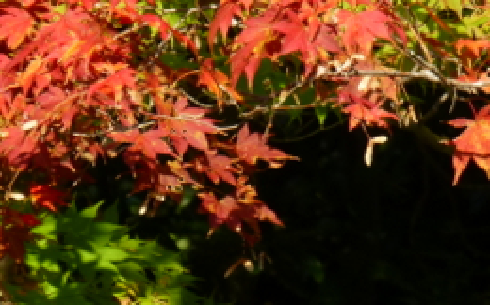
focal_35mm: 1154
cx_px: 290
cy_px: 97
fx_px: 15397
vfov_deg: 1.1
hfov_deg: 1.8
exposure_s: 1/160
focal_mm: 81.7
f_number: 6.3
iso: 100
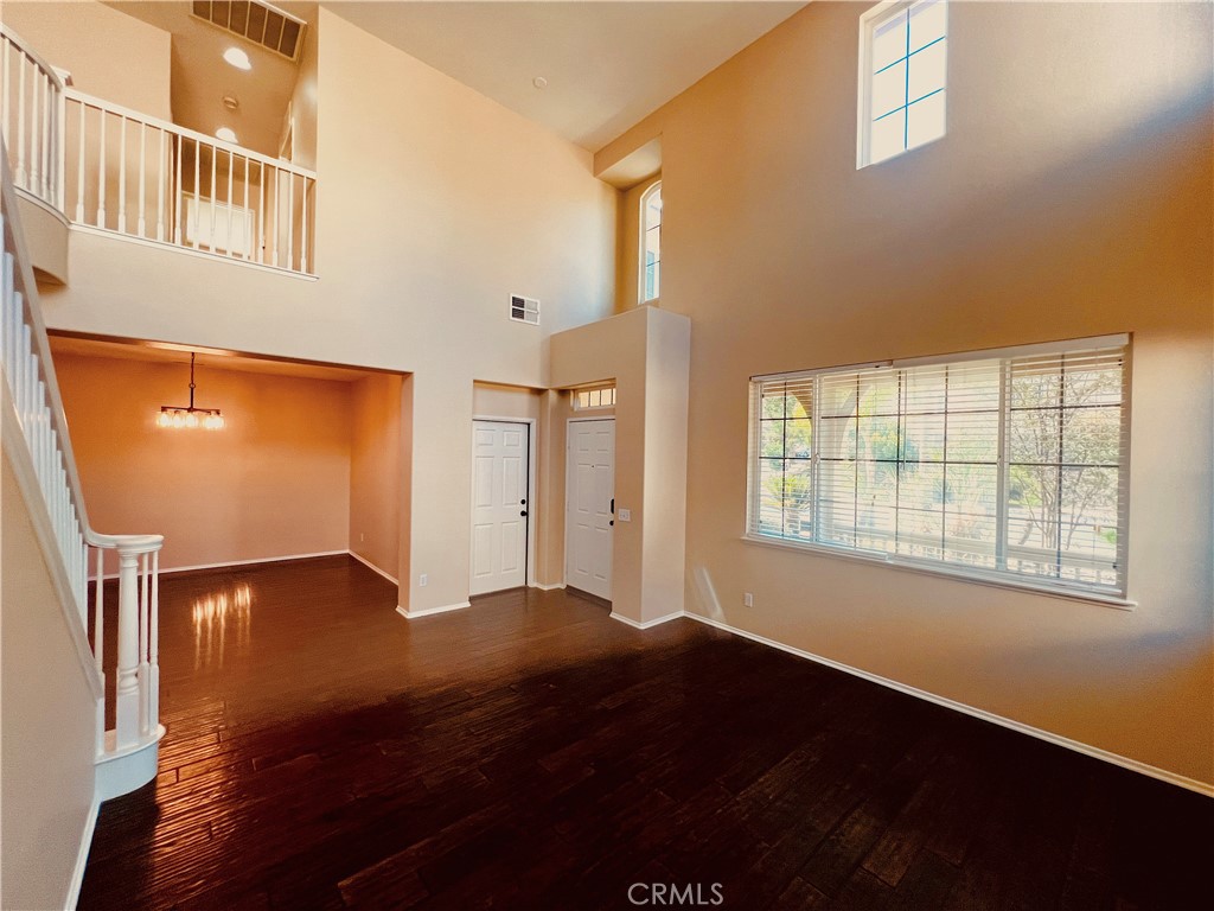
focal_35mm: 13
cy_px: 456
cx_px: 607
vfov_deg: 89.9
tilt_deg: -0.6
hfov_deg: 106.2
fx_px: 456
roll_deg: -1.0
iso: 200
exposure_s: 1/120
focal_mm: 1.57
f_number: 1.8
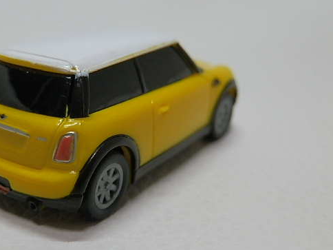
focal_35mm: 45
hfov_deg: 41.7
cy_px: 153
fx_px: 433
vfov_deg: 32.1
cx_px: 118
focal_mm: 6.17
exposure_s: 1/30
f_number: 3.5
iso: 200
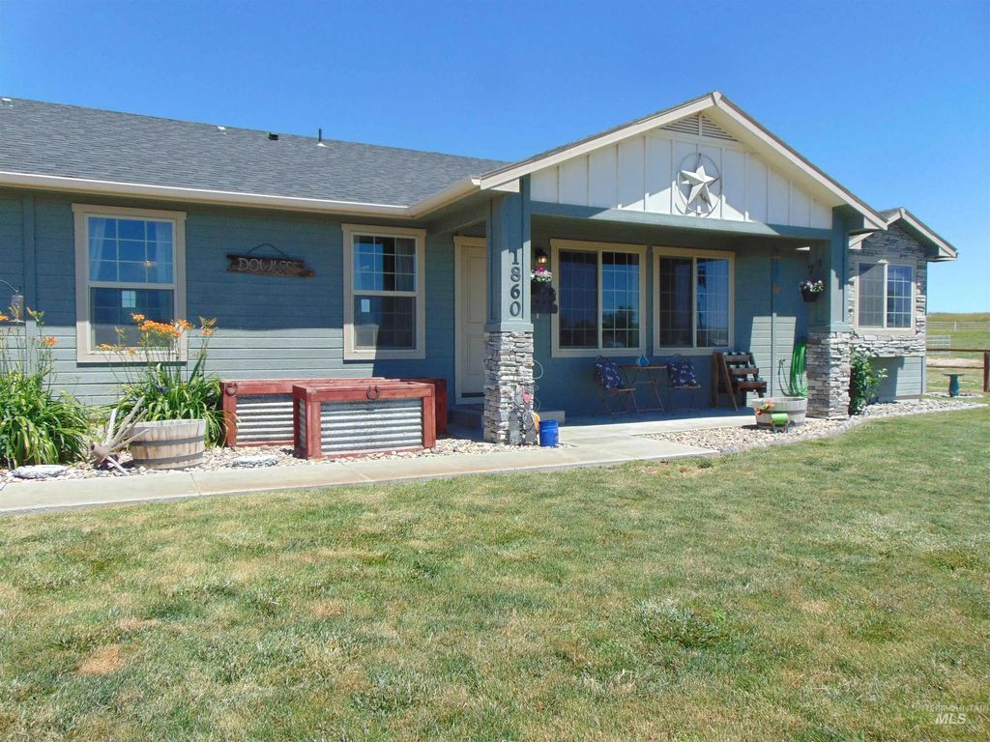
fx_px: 715
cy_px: 371
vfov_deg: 54.9
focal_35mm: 25
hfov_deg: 69.4
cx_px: 495
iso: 80
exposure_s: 1/200
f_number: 7.7
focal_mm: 4.5
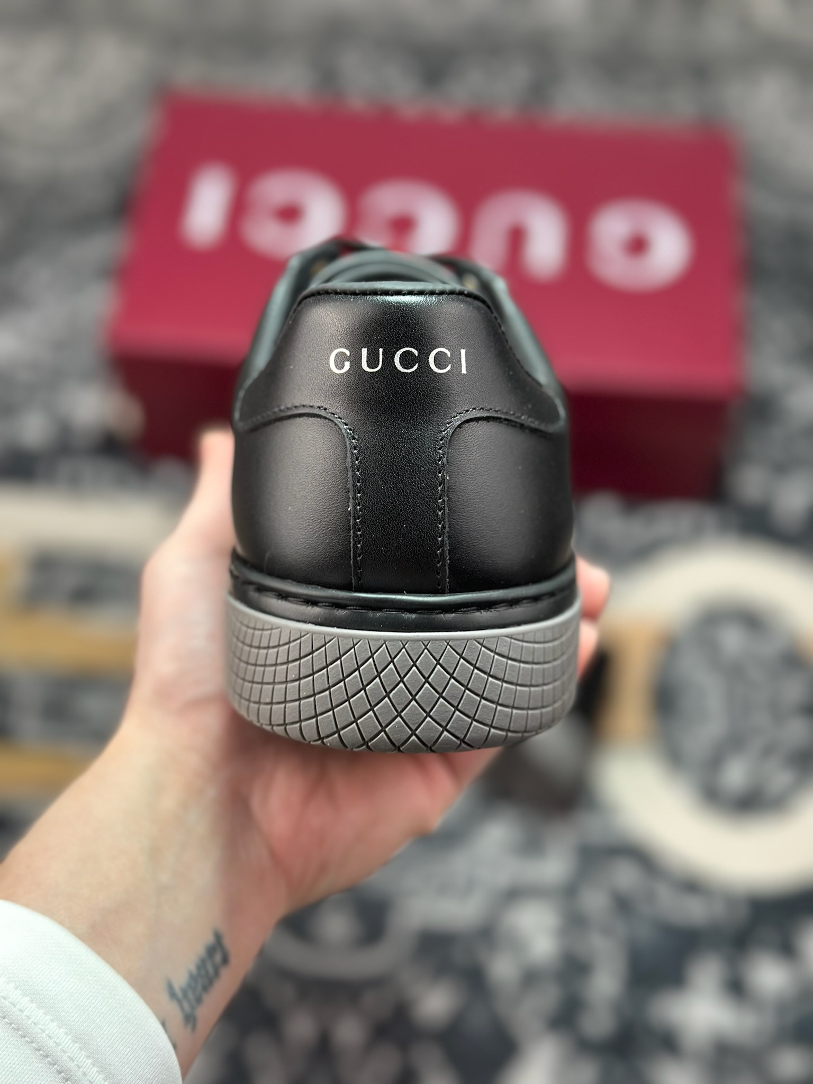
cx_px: 406
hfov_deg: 30.3
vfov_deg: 39.7
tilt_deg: -58.7
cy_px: 542
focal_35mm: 48
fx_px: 1503
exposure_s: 1/271
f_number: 1.78
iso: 80
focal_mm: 6.86
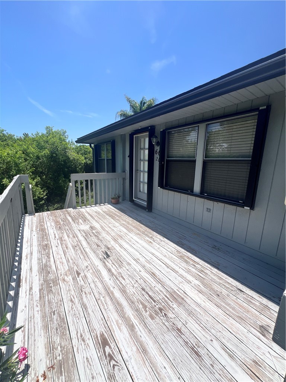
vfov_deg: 106.2
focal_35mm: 13
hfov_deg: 89.9
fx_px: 143
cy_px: 191
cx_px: 143
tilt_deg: -11.3
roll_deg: -1.2
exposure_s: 1/1488
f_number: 1.8
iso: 32
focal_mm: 1.57
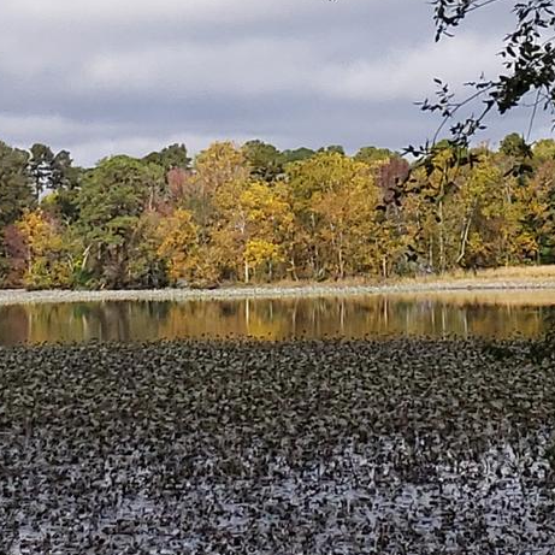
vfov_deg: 16.6
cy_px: -45
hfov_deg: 17.1
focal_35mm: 102
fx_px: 1850
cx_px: 293
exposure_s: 1/1457
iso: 50
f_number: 2.4
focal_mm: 4.3
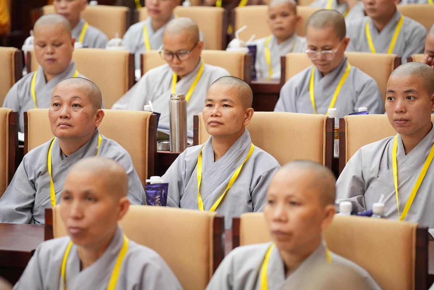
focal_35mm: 120
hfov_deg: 17.1
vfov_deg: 11.4
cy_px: 145
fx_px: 1447
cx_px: 217
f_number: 2.8
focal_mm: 120
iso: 1600
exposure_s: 1/125
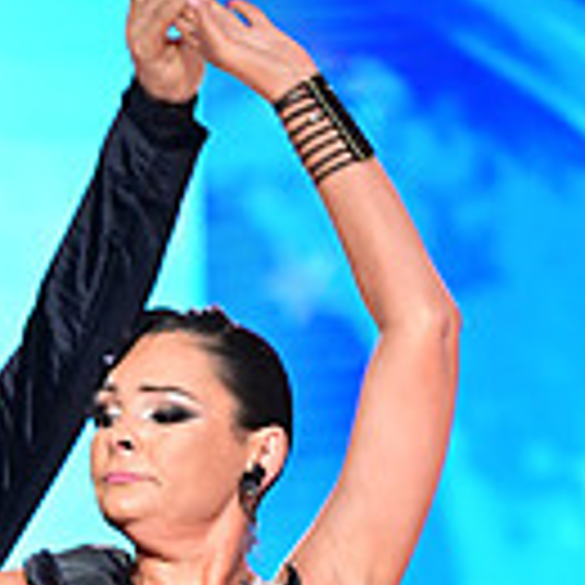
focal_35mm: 493
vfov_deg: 3.5
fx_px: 9426
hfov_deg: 3.5
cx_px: -184
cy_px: 1066
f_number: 2.8
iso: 1600
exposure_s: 1/320
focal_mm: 130
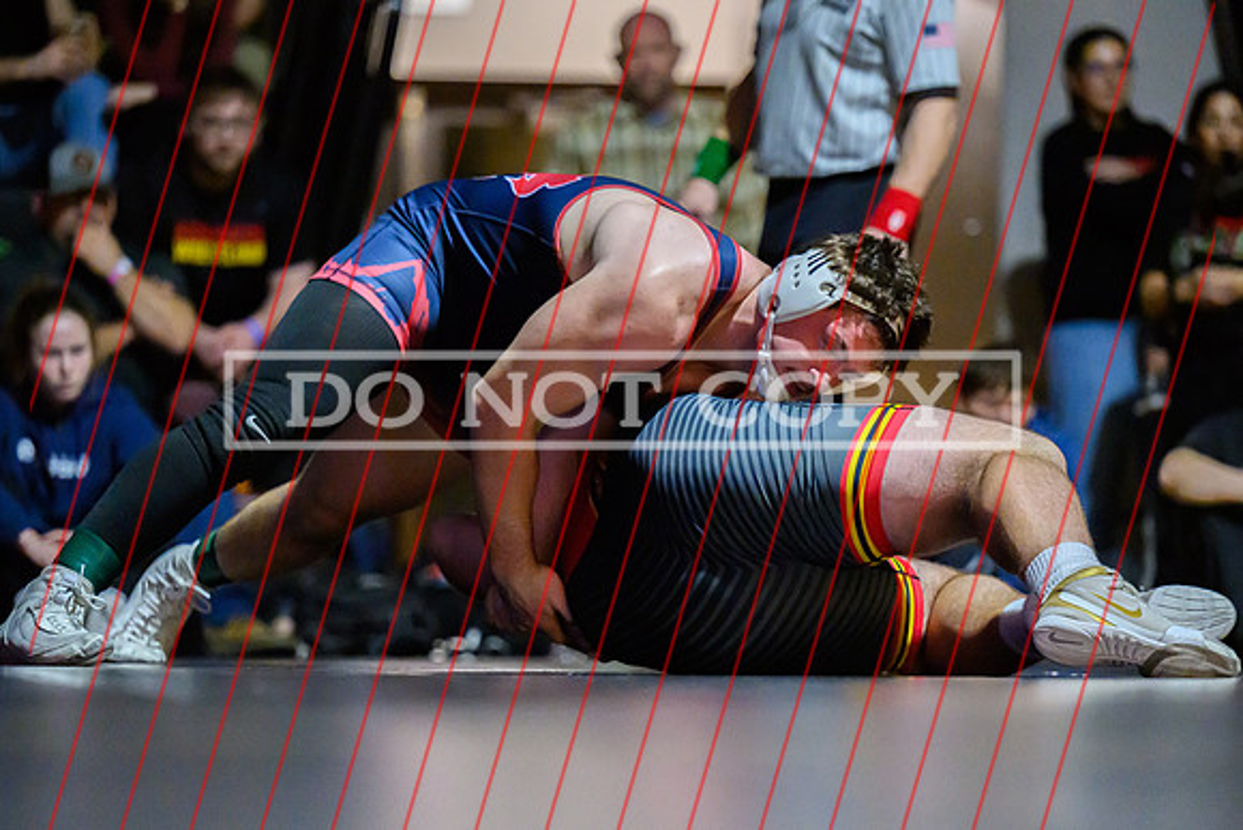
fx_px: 6386
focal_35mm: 185
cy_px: 492
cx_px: 655
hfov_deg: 11.1
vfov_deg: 7.4
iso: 16000
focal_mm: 155
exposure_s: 1/500
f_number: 2.8
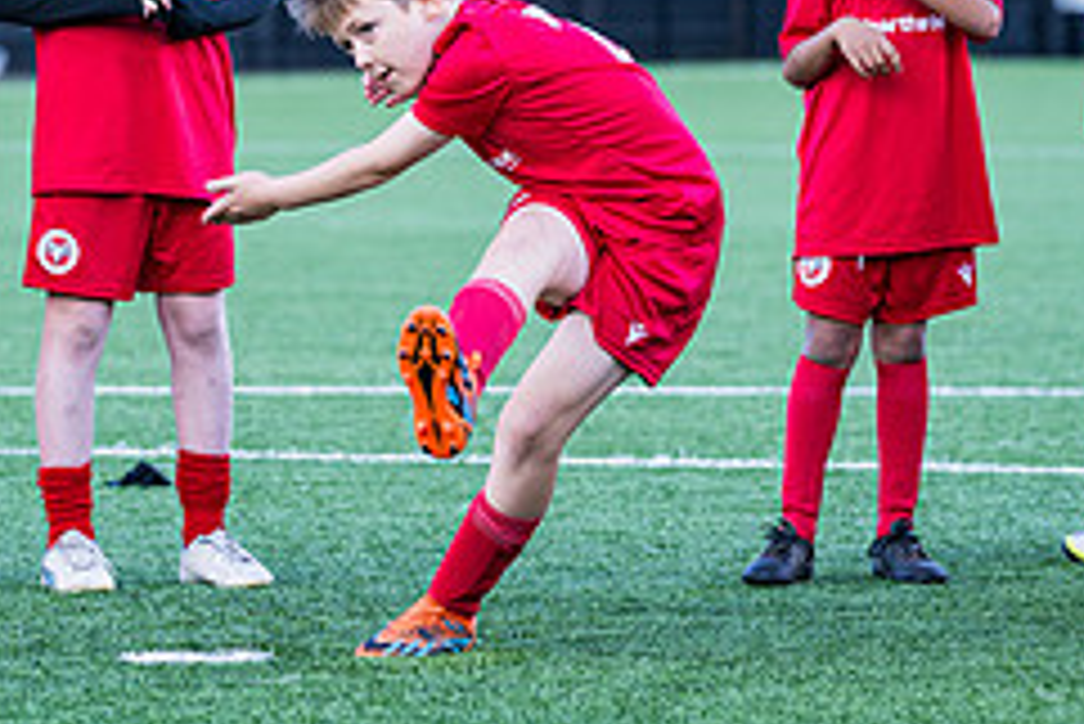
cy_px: 268
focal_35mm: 335
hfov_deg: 6.1
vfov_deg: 4.1
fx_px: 10093
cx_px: 324
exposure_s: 1/640
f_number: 4
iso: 400
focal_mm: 135
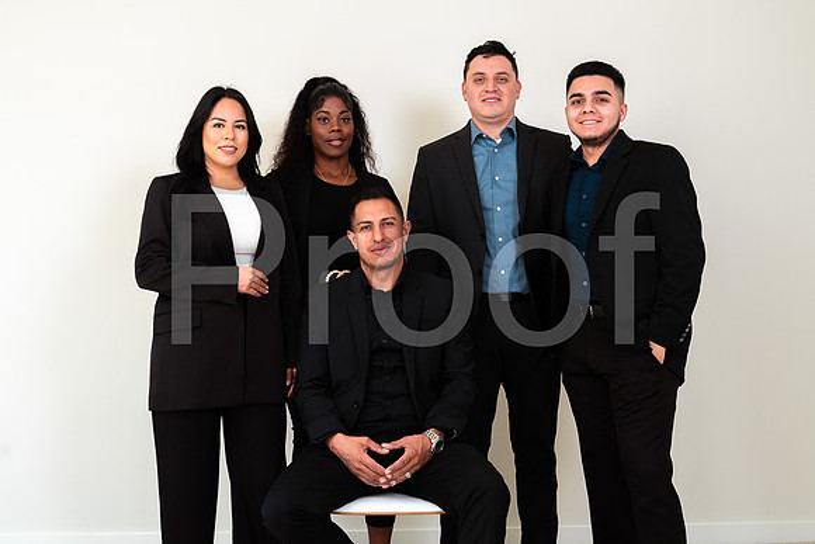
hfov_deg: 44.5
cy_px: 272
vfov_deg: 30.5
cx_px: 408
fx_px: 996
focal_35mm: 44
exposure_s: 1/160
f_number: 5.6
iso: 200
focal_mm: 44
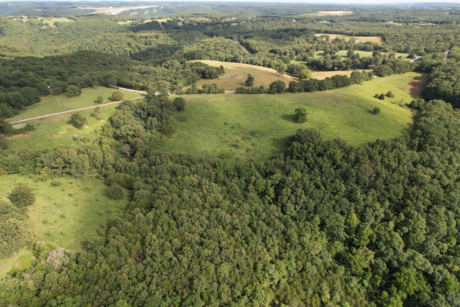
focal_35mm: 22
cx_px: 230
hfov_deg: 78.6
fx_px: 281
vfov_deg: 57.2
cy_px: 154
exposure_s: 1/90
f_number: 2.8
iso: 100
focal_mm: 8.38
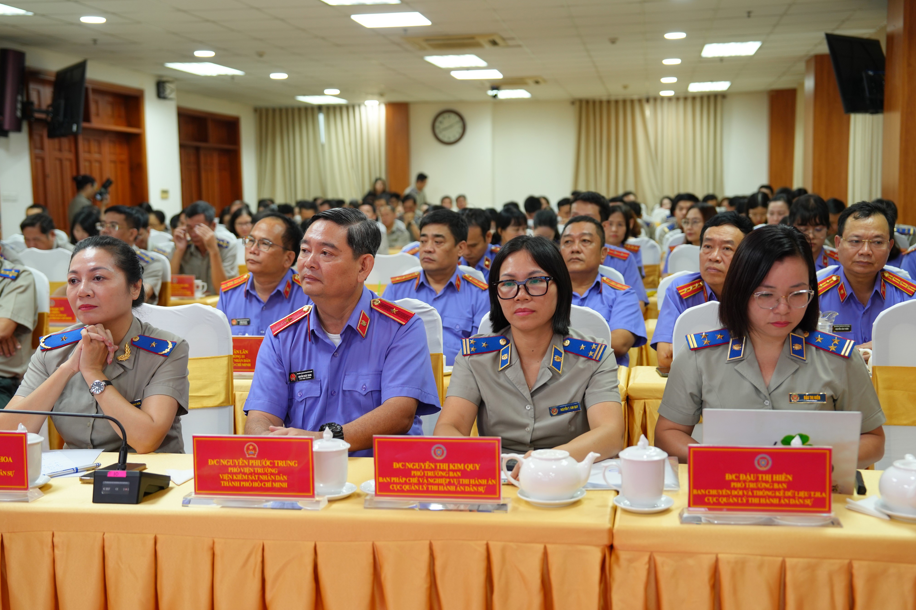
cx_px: 452
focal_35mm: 45
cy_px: 315
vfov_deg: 29.9
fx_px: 1145
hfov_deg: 43.6
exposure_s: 1/125
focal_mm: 43
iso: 400
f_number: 2.8
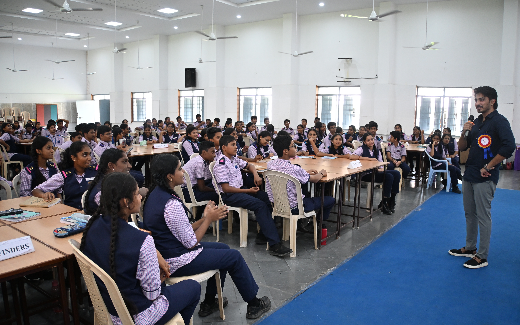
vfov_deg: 25.9
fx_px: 706
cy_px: 185
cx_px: 267
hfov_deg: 40.4
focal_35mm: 50
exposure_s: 1/125
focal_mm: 30.5
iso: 1000
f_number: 4.8
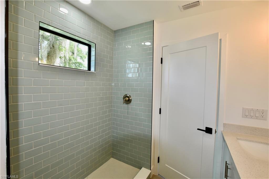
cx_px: 134
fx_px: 112
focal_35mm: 15
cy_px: 90
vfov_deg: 77.3
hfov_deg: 100.4
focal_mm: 10
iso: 360
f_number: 9
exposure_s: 1/60
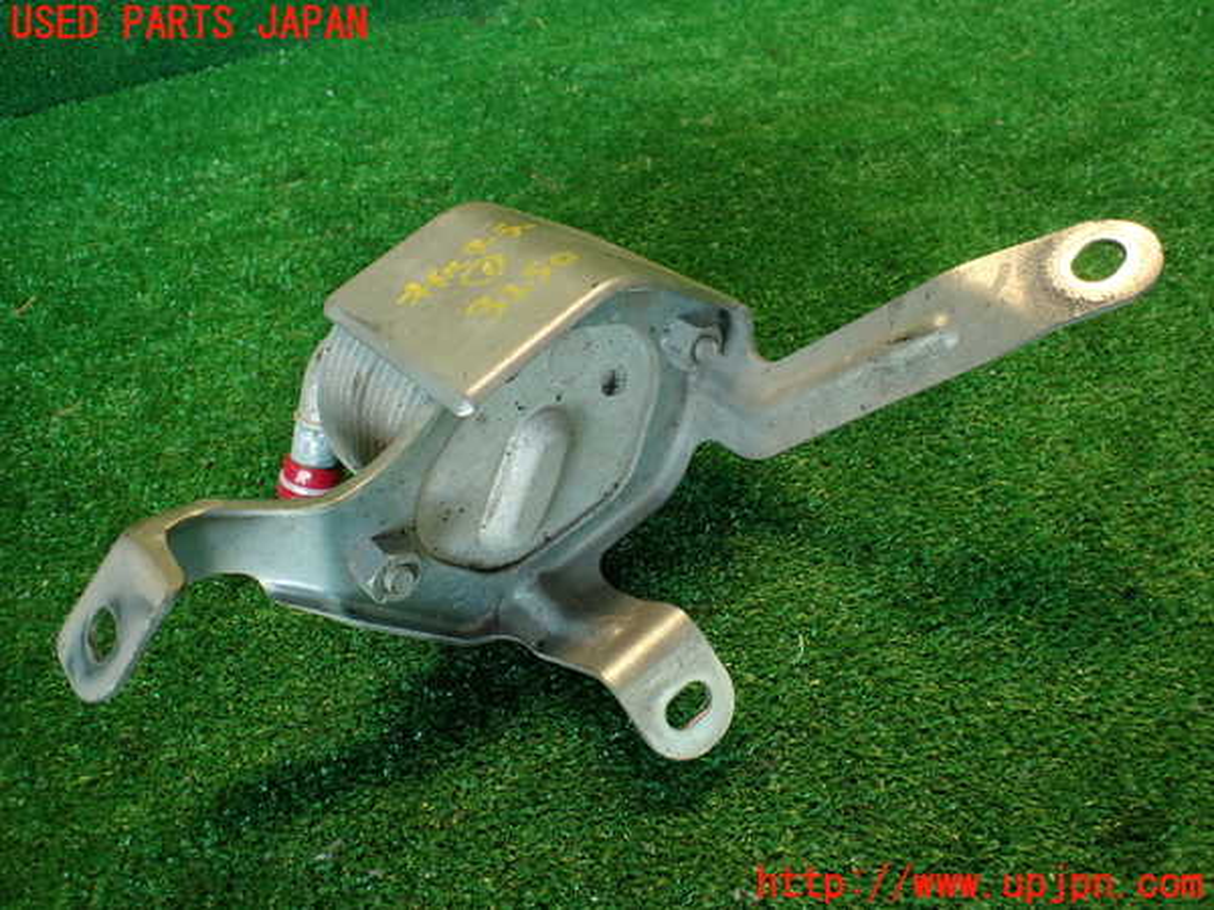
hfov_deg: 69.4
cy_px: 455
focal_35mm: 25
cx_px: 607
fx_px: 877
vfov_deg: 54.9
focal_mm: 4.5
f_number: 2
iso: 200
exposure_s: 1/50
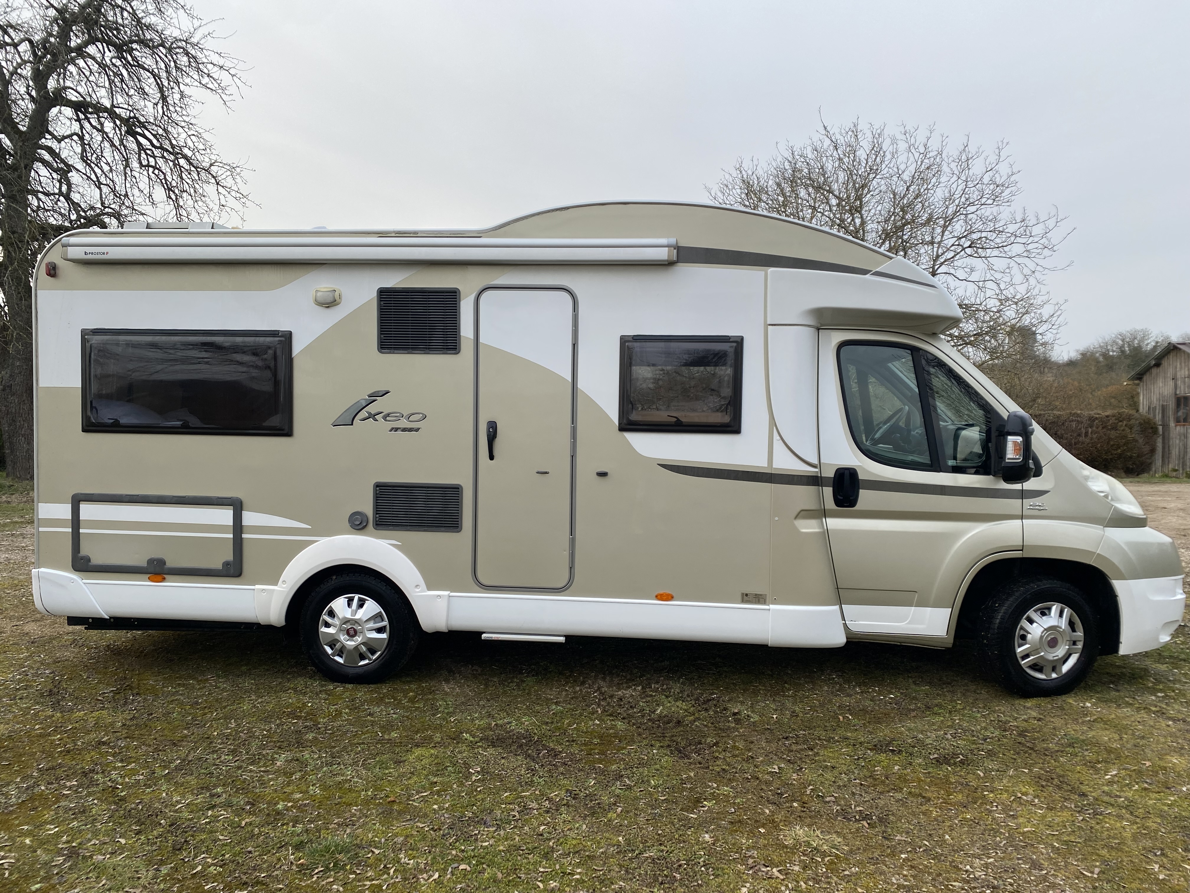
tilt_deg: -2.5
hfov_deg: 67.3
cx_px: 595
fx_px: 894
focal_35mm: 26
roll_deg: +0.1
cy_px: 446
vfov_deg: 53.1
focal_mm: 4.25
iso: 32
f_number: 1.8
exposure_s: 1/549
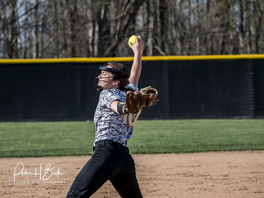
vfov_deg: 4.6
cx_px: 132
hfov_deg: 6.1
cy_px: 99
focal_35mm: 324
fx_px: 2471
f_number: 6.3
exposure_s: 1/1600
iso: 400
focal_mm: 162
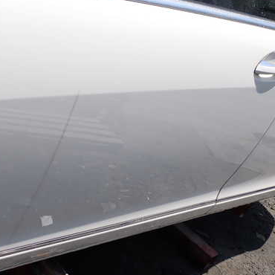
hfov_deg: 38.2
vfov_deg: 39.2
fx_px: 386
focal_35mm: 43
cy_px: 144
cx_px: 70
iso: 100
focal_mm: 5.4
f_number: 9
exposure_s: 1/160
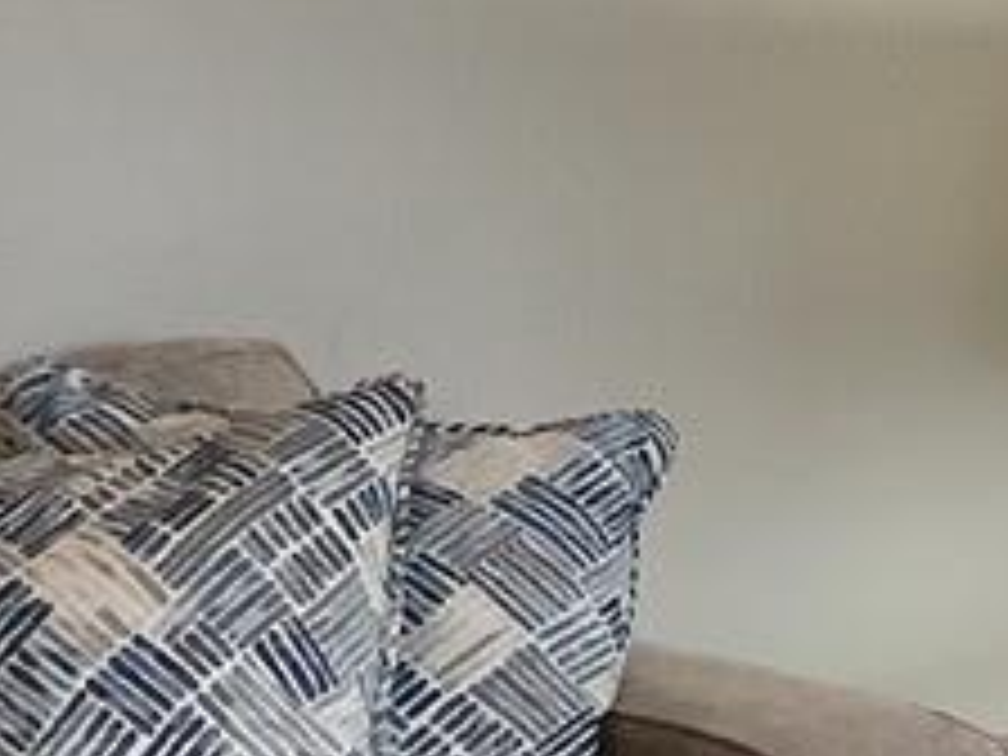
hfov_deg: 12.6
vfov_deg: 10.4
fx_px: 4135
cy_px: 558
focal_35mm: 142
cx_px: 1854
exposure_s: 1/33
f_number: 2.4
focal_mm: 3.3
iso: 320
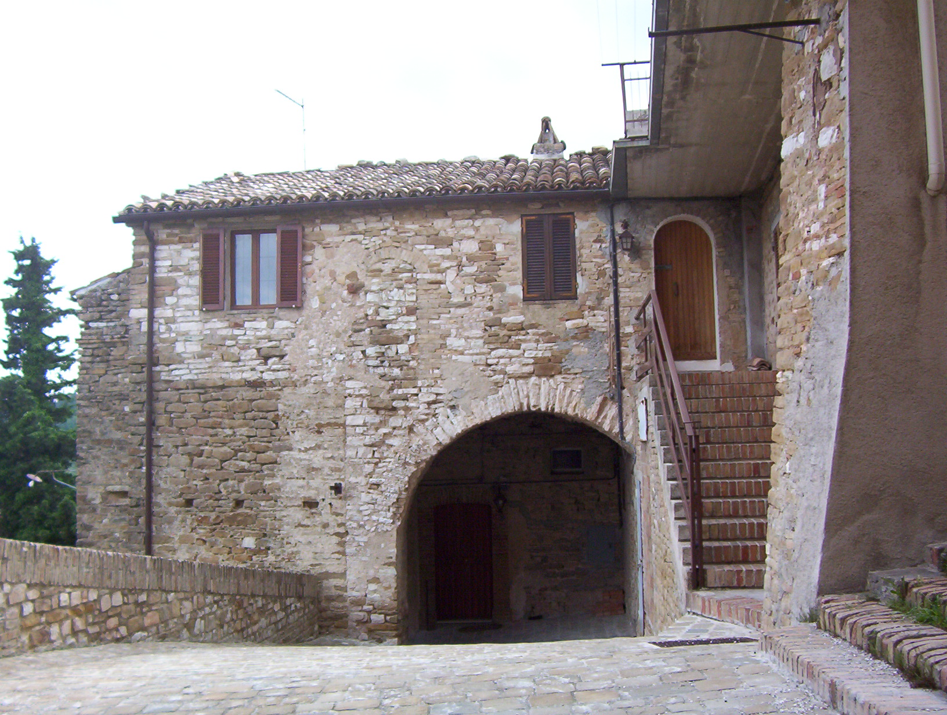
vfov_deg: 39.8
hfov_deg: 51.2
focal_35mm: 36
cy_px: 358
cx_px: 474
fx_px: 987
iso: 100
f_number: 2.76
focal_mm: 5.54
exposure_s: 1/574
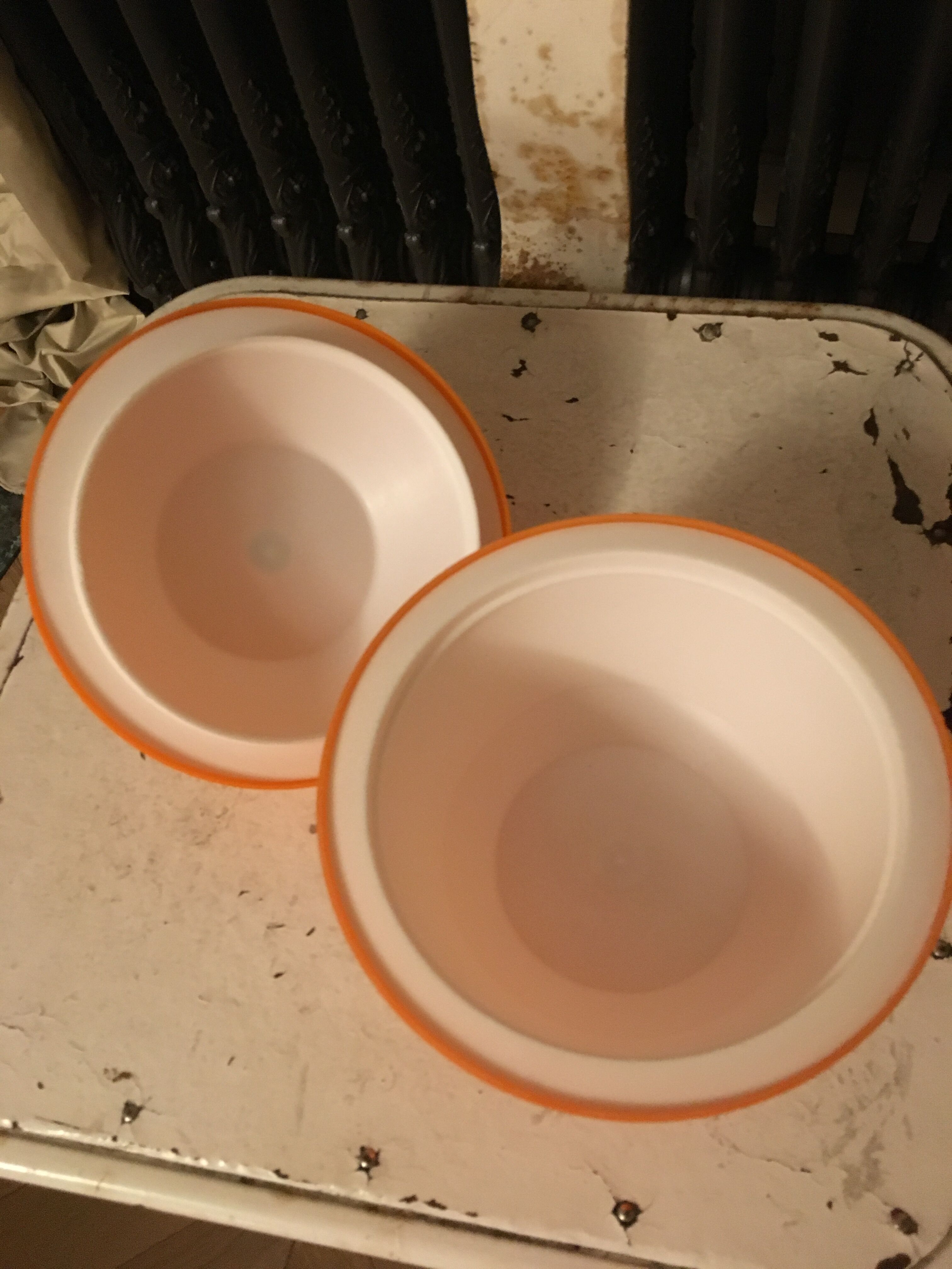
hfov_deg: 48.2
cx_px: 476
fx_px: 1063
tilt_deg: -63.8
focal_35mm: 29
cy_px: 634
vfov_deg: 61.7
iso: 400
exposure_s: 1/17
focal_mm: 4.15
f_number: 2.2
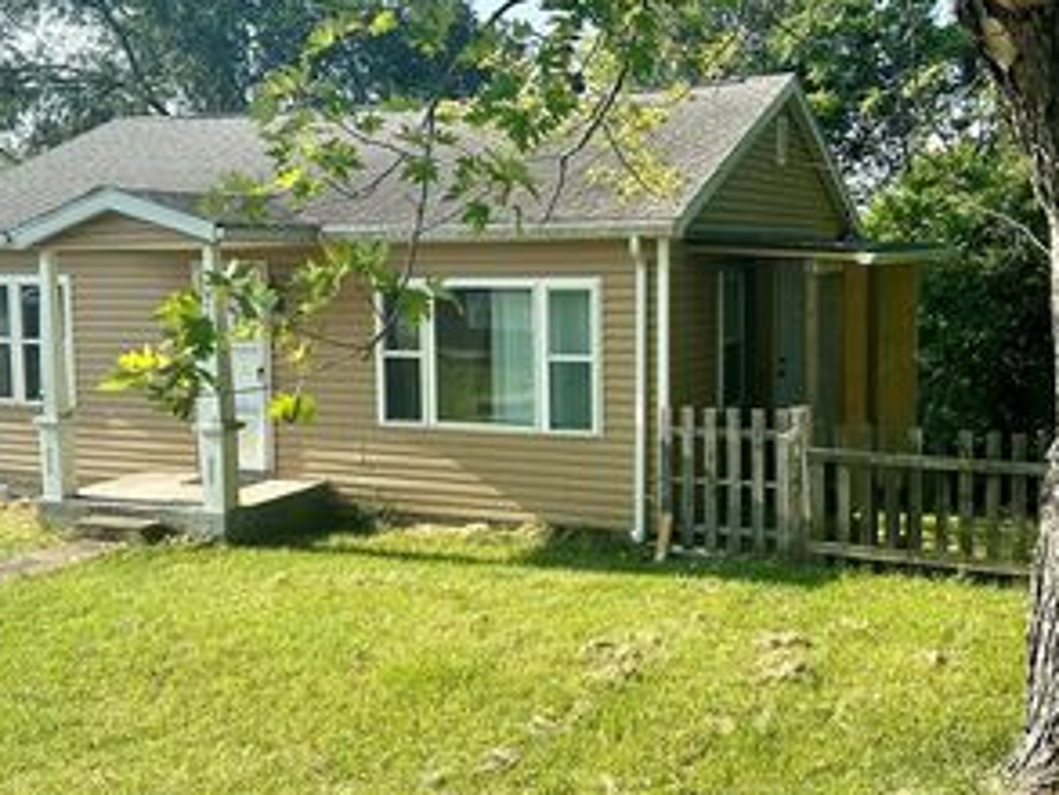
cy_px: 370
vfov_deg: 35.1
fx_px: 1255
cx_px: 560
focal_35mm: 41
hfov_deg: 45.7
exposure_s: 1/1639
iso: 80
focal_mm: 6.86
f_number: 1.78
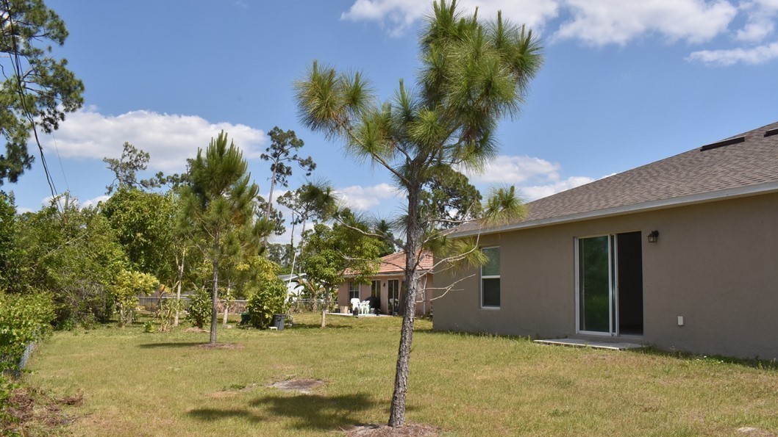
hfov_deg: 66.1
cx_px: 386
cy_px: 248
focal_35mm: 29
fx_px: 598
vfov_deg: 40.1
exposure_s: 1/200
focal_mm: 18
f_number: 22
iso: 400
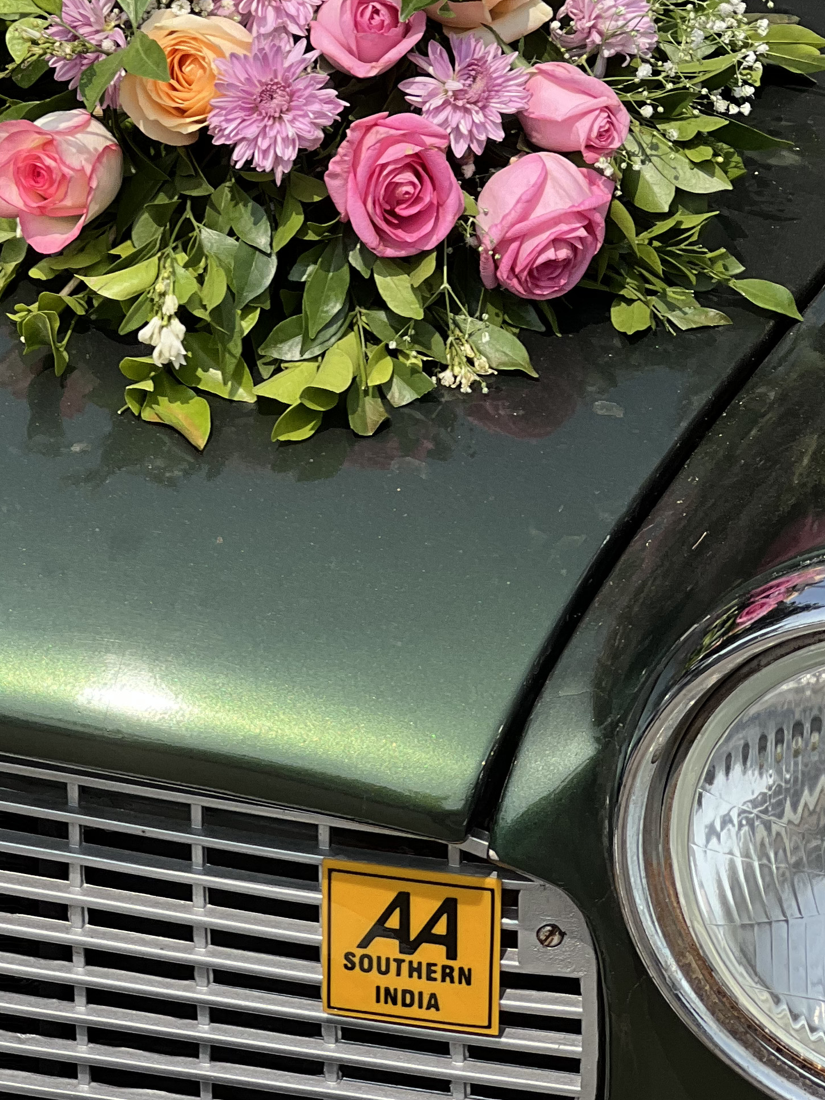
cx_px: 246
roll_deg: -3.6
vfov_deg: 12.3
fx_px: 5116
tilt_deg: -16.0
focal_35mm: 161
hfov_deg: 9.2
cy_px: 362
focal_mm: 9
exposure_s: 1/708
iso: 32
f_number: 2.8
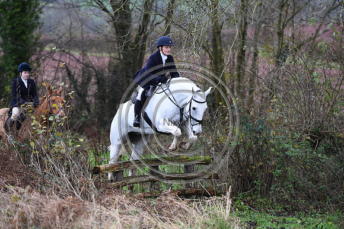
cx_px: 172
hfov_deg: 14.7
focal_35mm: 140
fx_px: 1337
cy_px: 114
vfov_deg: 9.8
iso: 900
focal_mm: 140
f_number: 3.5
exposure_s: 1/1000
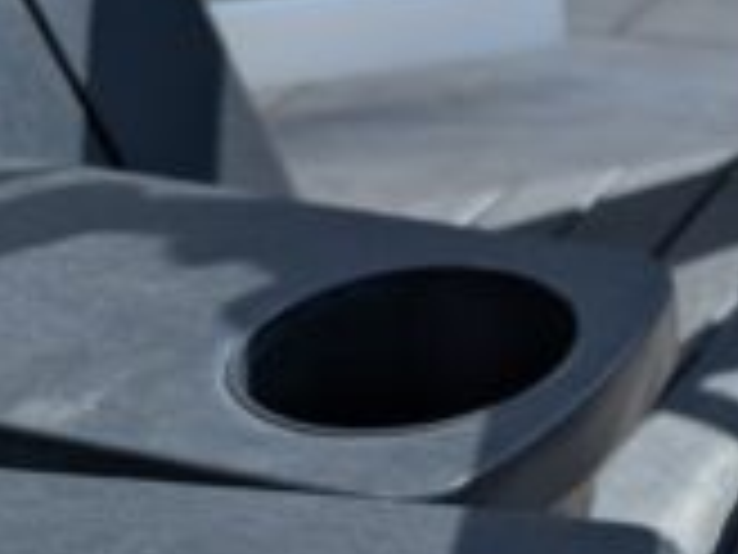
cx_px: 1076
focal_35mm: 73
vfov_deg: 20.0
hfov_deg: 22.4
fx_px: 1556
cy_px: 140
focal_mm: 5.43
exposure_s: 1/1513
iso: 48
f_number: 1.89
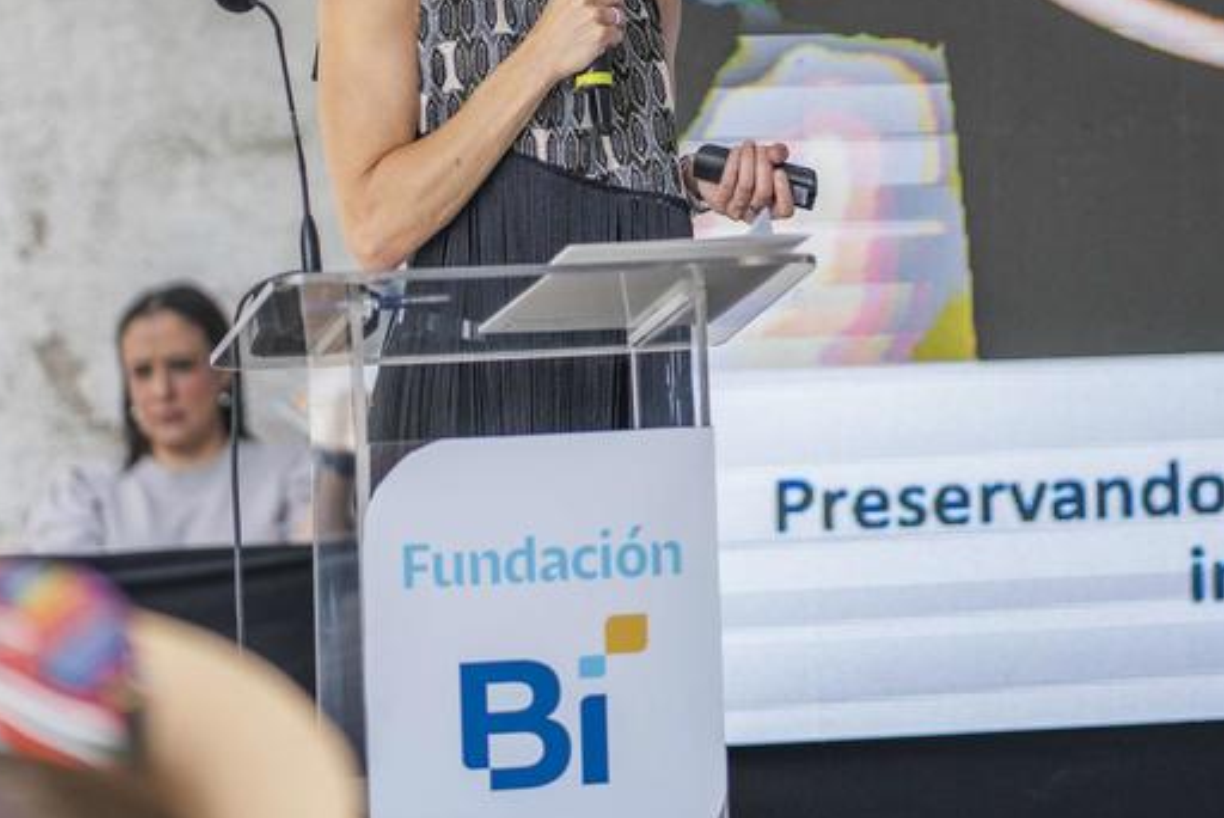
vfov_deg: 8.8
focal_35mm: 156
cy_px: 85
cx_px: 703
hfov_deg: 13.2
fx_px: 5307
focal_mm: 85
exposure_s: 1/1250
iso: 500
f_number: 1.8
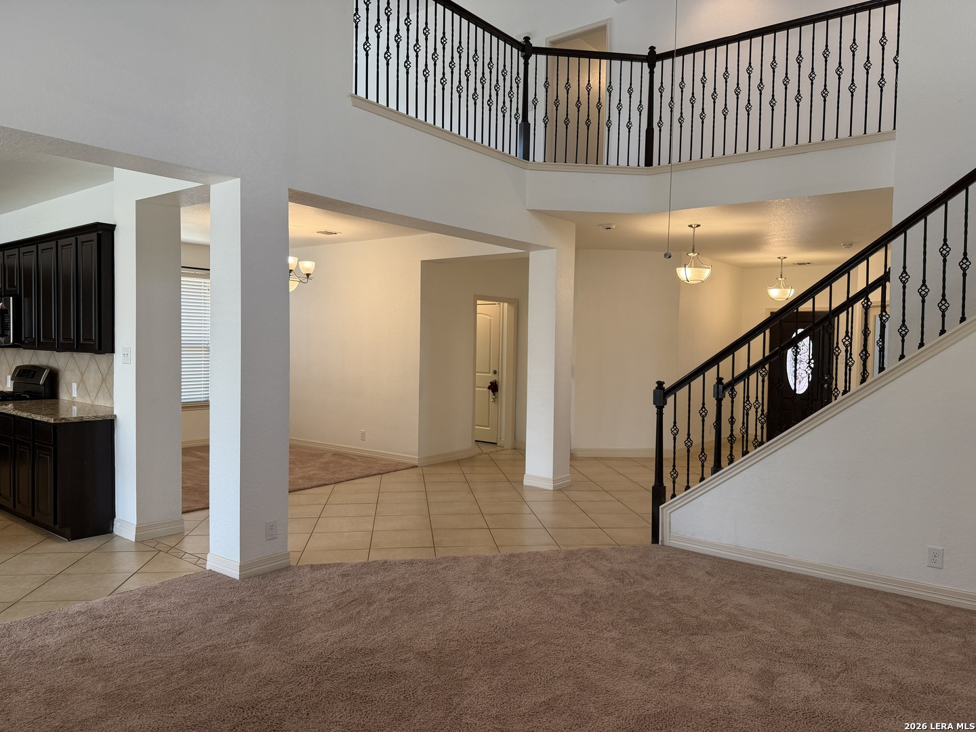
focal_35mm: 24
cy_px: 366
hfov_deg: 71.6
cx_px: 488
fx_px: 677
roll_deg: -0.8
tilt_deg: -2.5
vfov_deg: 56.8
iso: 125
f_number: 1.78
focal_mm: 6.76
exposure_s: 1/120
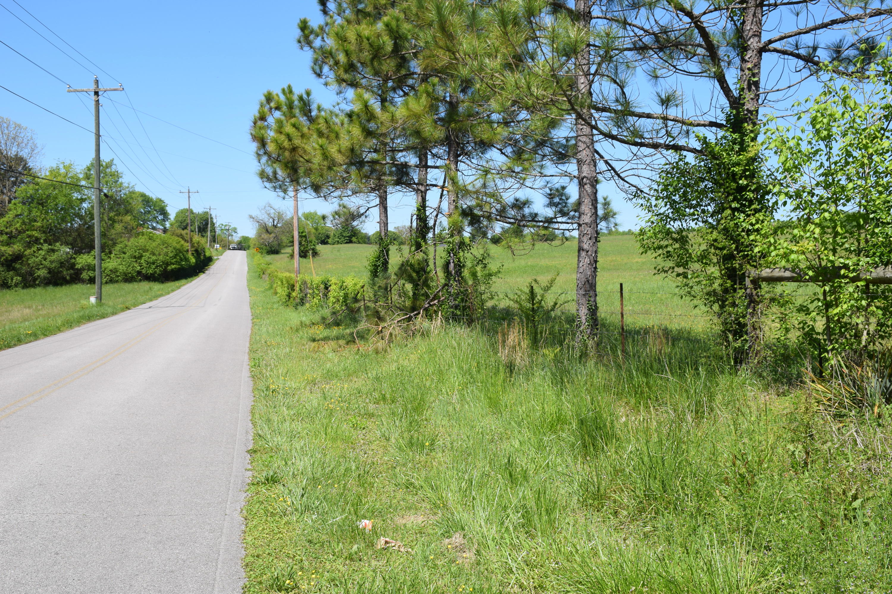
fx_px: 1003
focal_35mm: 40
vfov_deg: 33.0
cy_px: 297
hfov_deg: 47.9
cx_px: 446
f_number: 9
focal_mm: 27
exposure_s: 1/320
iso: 200
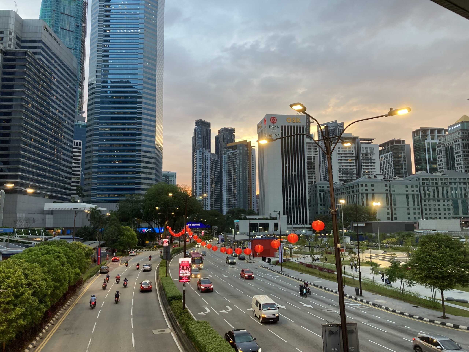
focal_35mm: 28
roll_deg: -0.5
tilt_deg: +8.2
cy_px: 176
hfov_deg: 63.4
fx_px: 379
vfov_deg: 49.7
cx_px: 234
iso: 50
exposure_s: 1/50
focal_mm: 3.99
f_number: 1.8
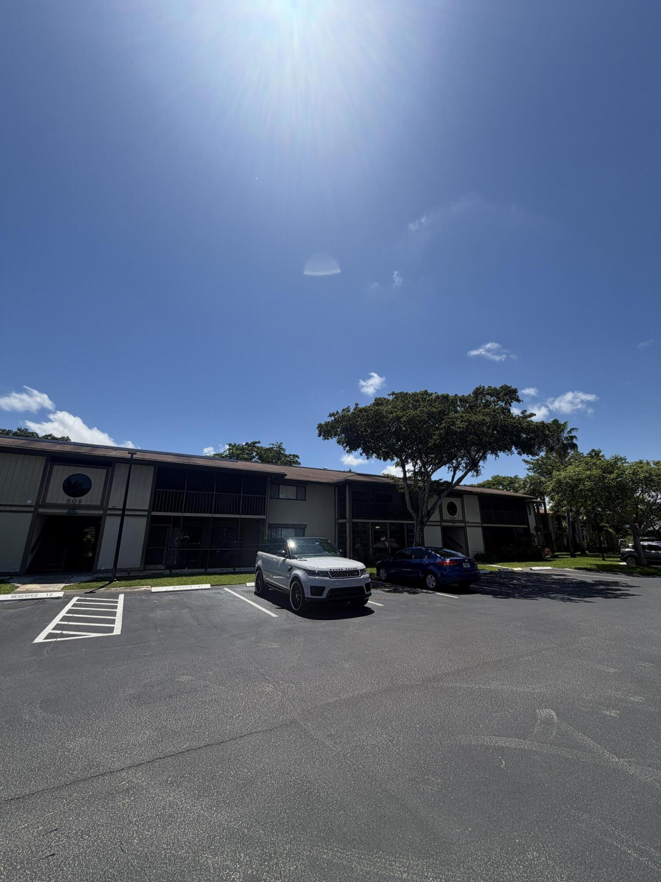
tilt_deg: +16.3
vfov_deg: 102.1
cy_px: 441
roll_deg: +0.3
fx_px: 356
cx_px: 330
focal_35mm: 14
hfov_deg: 85.7
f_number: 2.2
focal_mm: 2.22
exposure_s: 1/1145
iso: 20
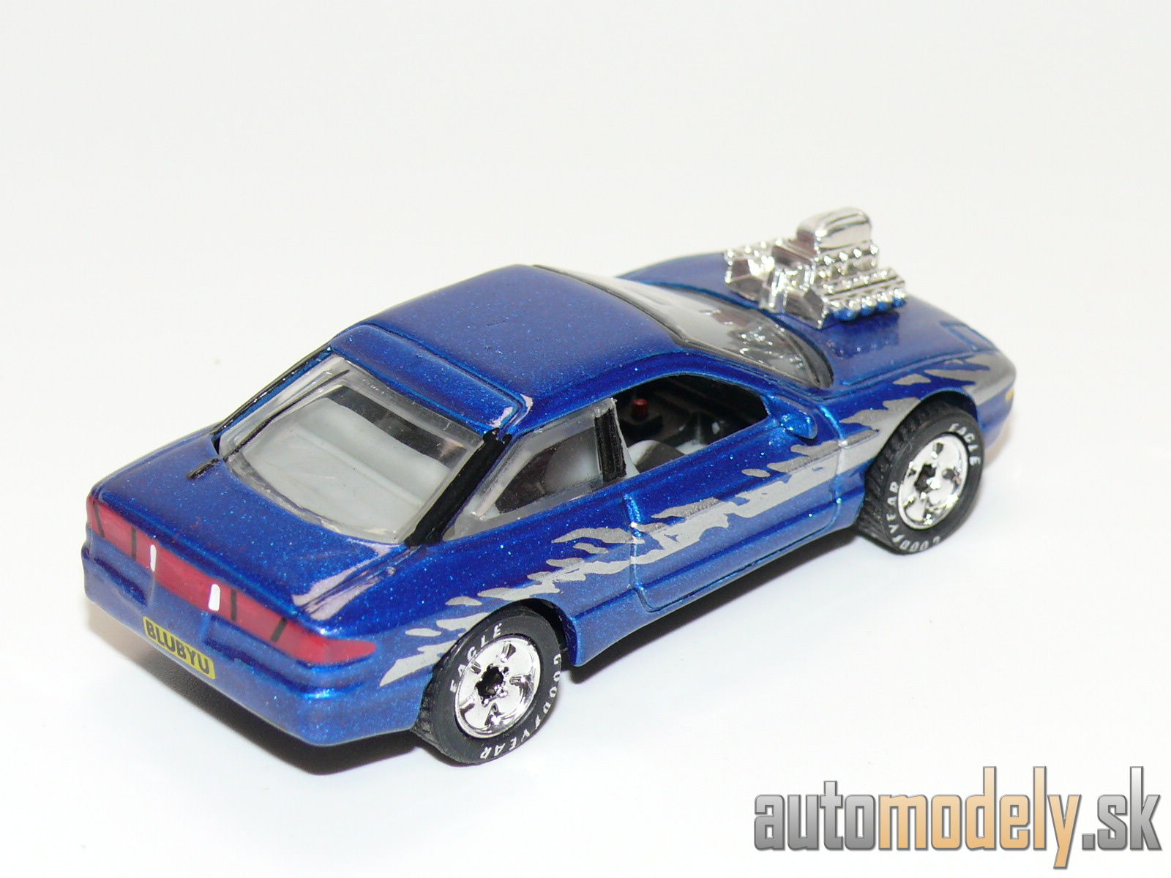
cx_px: 586
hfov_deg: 19.1
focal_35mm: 103
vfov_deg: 14.4
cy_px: 439
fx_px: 3484
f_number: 4
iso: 100
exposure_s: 1/30
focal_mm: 13.4
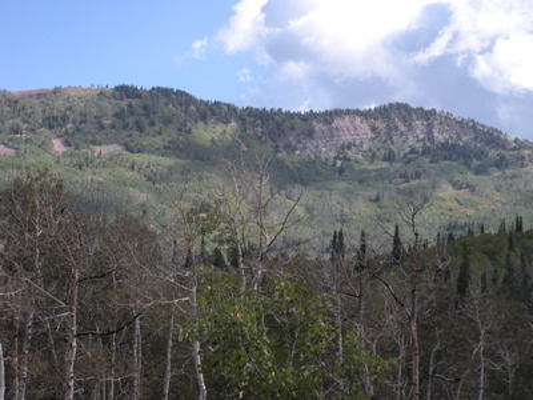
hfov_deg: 24.1
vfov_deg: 18.2
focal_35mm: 81
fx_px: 1247
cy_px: 200
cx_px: 266
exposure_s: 1/208
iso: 64
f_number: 4.8
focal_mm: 14.2
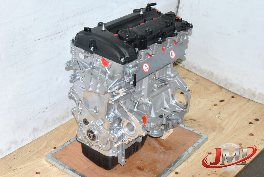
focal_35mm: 68
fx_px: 496
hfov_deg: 29.8
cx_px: 132
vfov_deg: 20.2
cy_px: 88
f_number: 13
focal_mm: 45
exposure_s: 1/200
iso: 800
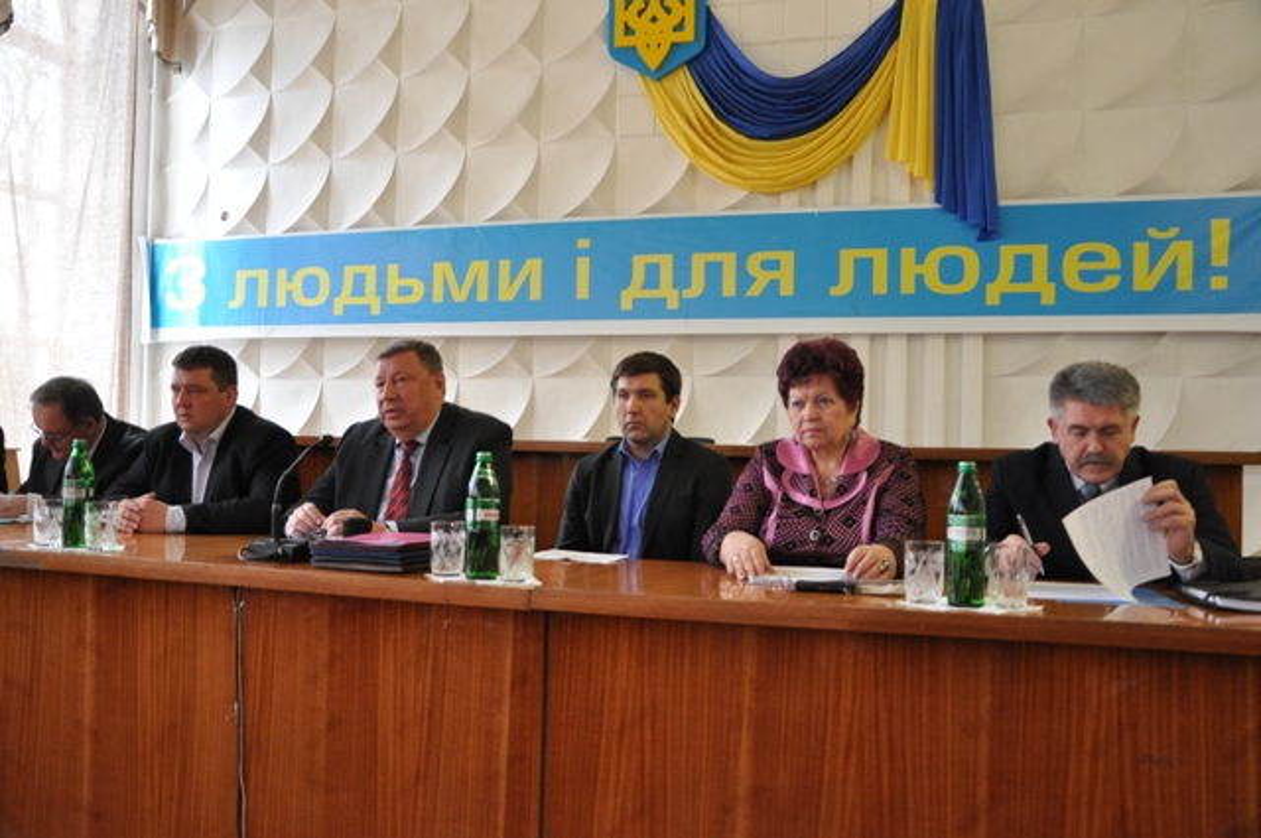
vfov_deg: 41.6
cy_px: 419
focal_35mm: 32
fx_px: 1102
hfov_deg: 59.6
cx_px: 630
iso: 800
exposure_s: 1/30
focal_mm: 21
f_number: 3.8
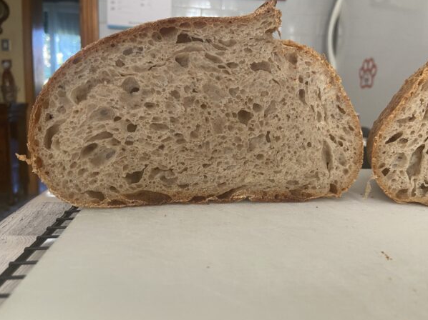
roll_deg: -2.6
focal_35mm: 29
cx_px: 223
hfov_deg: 61.7
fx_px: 358
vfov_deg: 48.2
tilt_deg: -9.0
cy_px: 161
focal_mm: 4.25
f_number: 1.8
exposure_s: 1/60
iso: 200
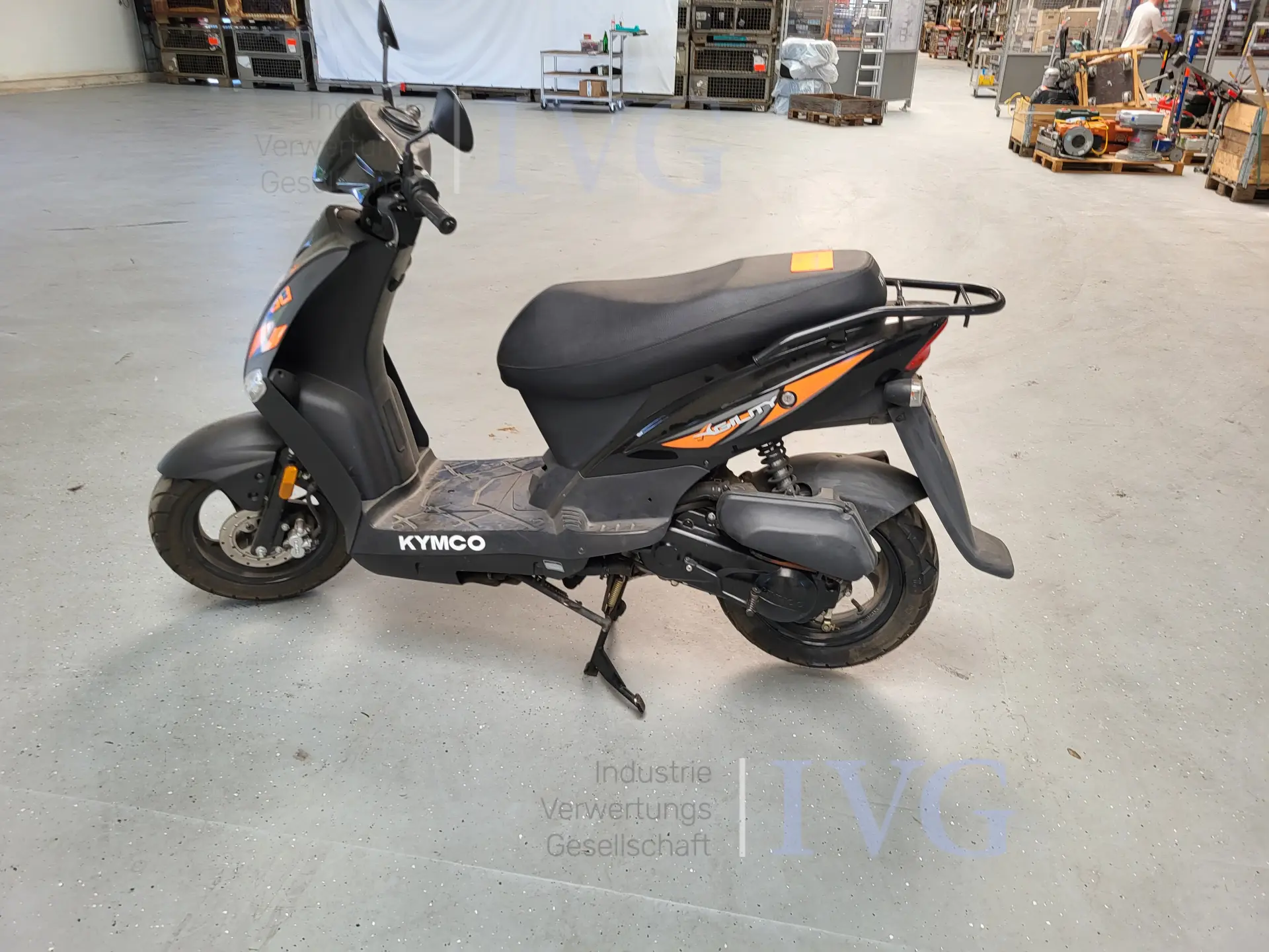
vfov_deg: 53.1
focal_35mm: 26
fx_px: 953
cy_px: 476
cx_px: 634
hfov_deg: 67.3
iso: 64
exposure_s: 1/100
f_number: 1.8
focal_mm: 5.4
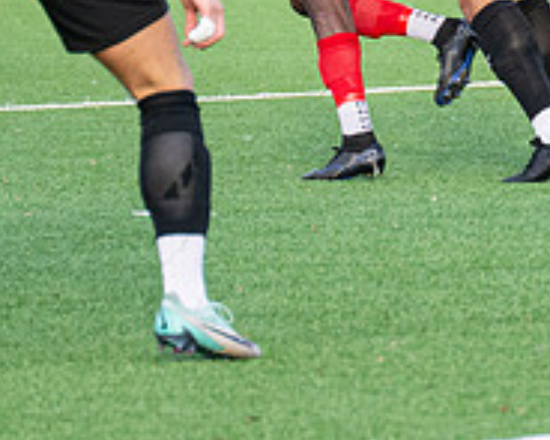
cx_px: 676
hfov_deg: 3.3
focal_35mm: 582
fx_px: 9469
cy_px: 107
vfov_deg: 2.7
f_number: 4
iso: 400
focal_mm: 104
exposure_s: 1/1000
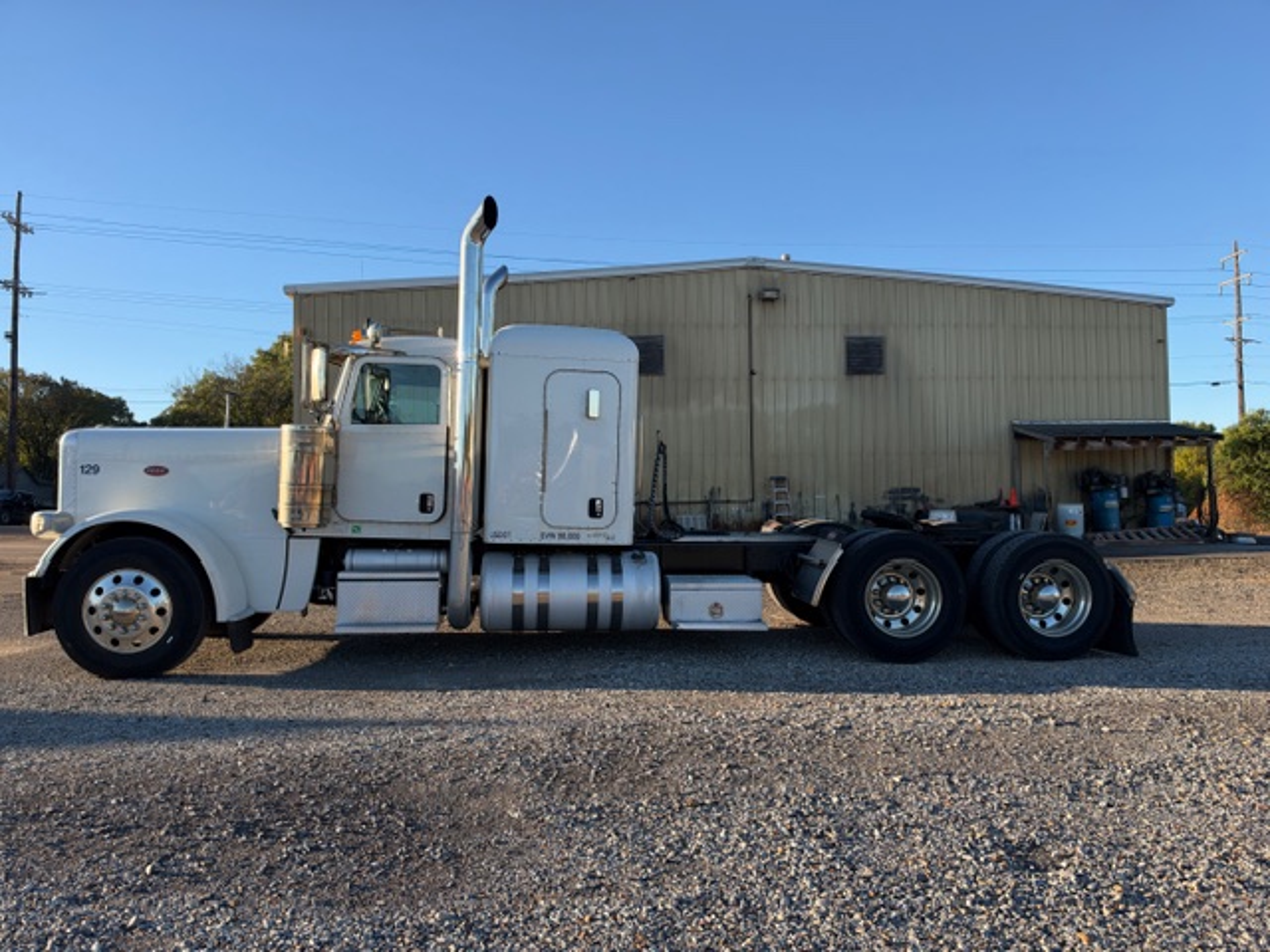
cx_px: 635
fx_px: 881
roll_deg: +0.3
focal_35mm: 24
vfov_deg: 56.8
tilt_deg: +2.8
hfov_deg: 71.6
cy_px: 476
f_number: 1.8
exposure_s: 1/1513
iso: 64
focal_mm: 6.93
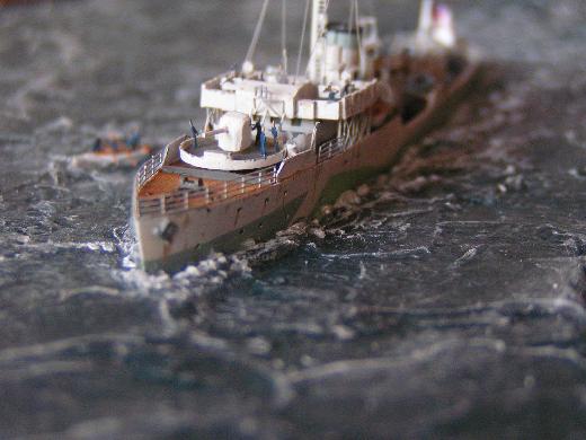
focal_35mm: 104
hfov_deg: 18.9
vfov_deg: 14.2
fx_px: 1761
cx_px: 293
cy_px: 220
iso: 200
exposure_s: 1/30
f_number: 3.5
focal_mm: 15.9
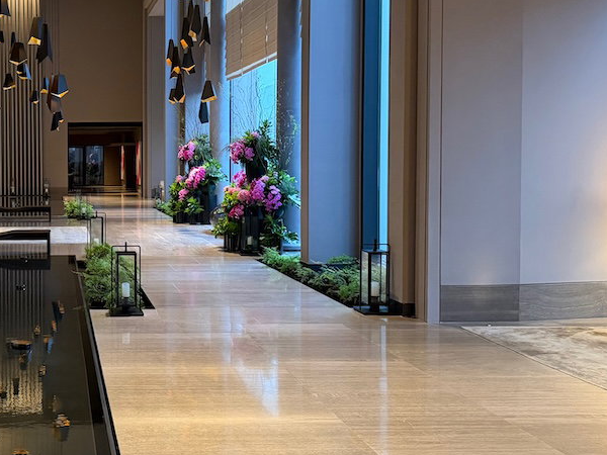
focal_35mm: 48
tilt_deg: -1.3
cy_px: 177
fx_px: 842
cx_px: 68
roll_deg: +1.5
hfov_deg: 37.2
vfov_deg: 30.2
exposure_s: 1/50
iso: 800
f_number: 1.78
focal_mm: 6.76
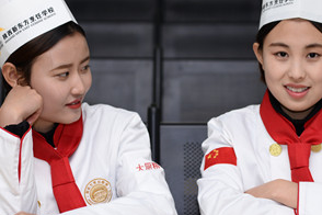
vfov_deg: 9.6
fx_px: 1279
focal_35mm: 143
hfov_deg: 14.3
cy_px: 87
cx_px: 162
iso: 320
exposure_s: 1/200
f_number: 2.8
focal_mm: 70
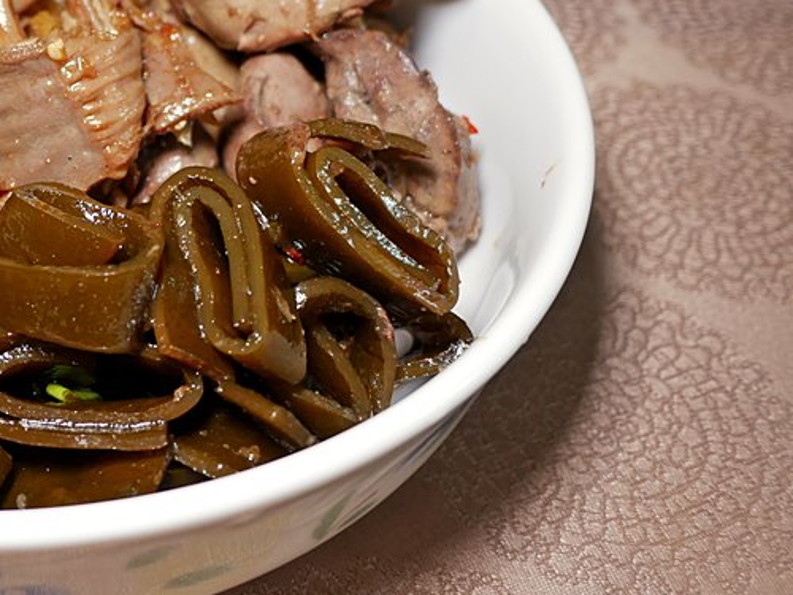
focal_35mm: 56
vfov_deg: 25.5
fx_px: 1283
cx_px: 6
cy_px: 86
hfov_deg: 31.8
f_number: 2.5
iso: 250
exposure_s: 1/60
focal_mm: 14
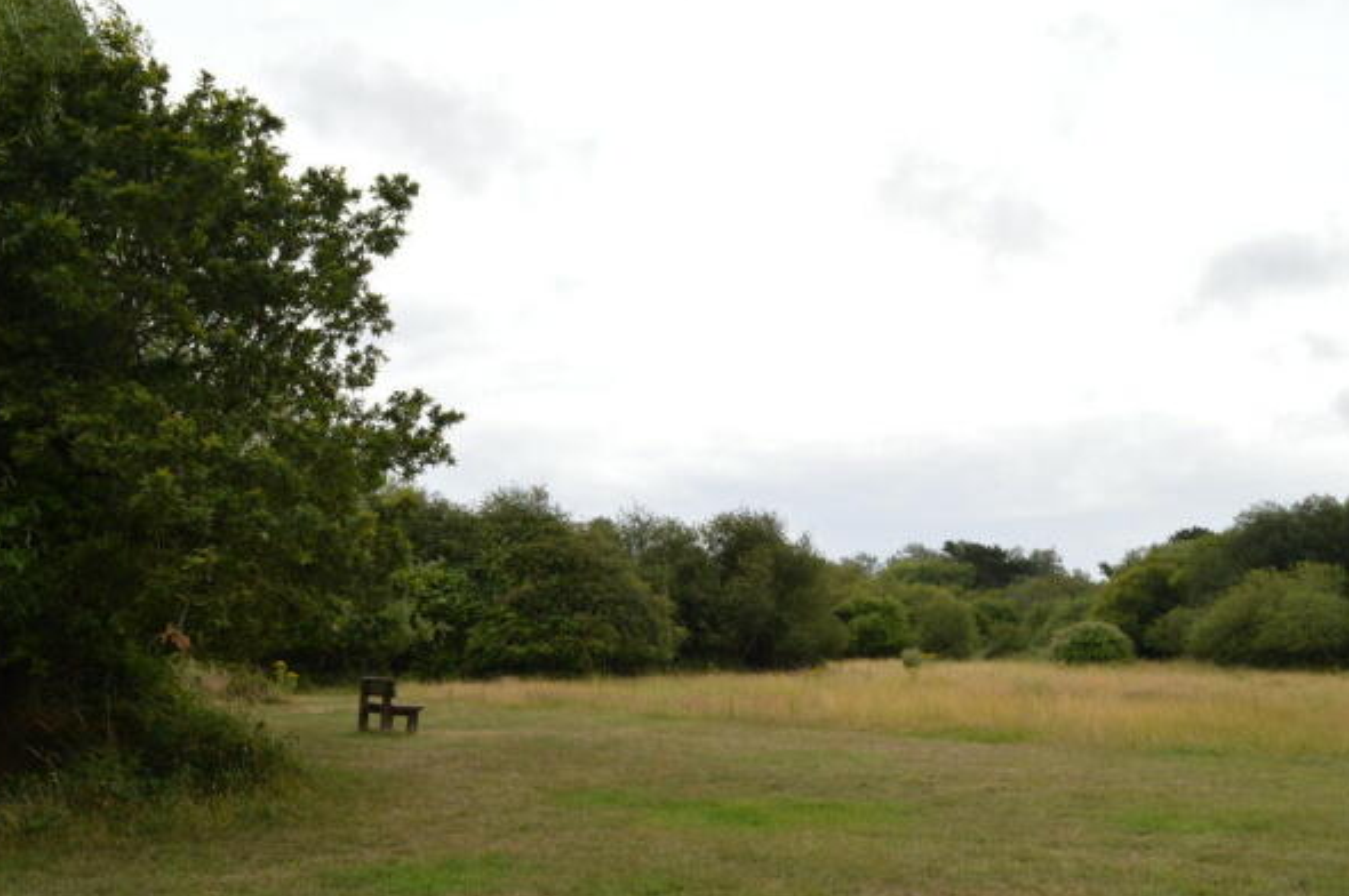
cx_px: 684
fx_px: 1123
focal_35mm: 30
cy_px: 462
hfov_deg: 62.0
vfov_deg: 43.5
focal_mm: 18
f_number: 13
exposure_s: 1/640
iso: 800
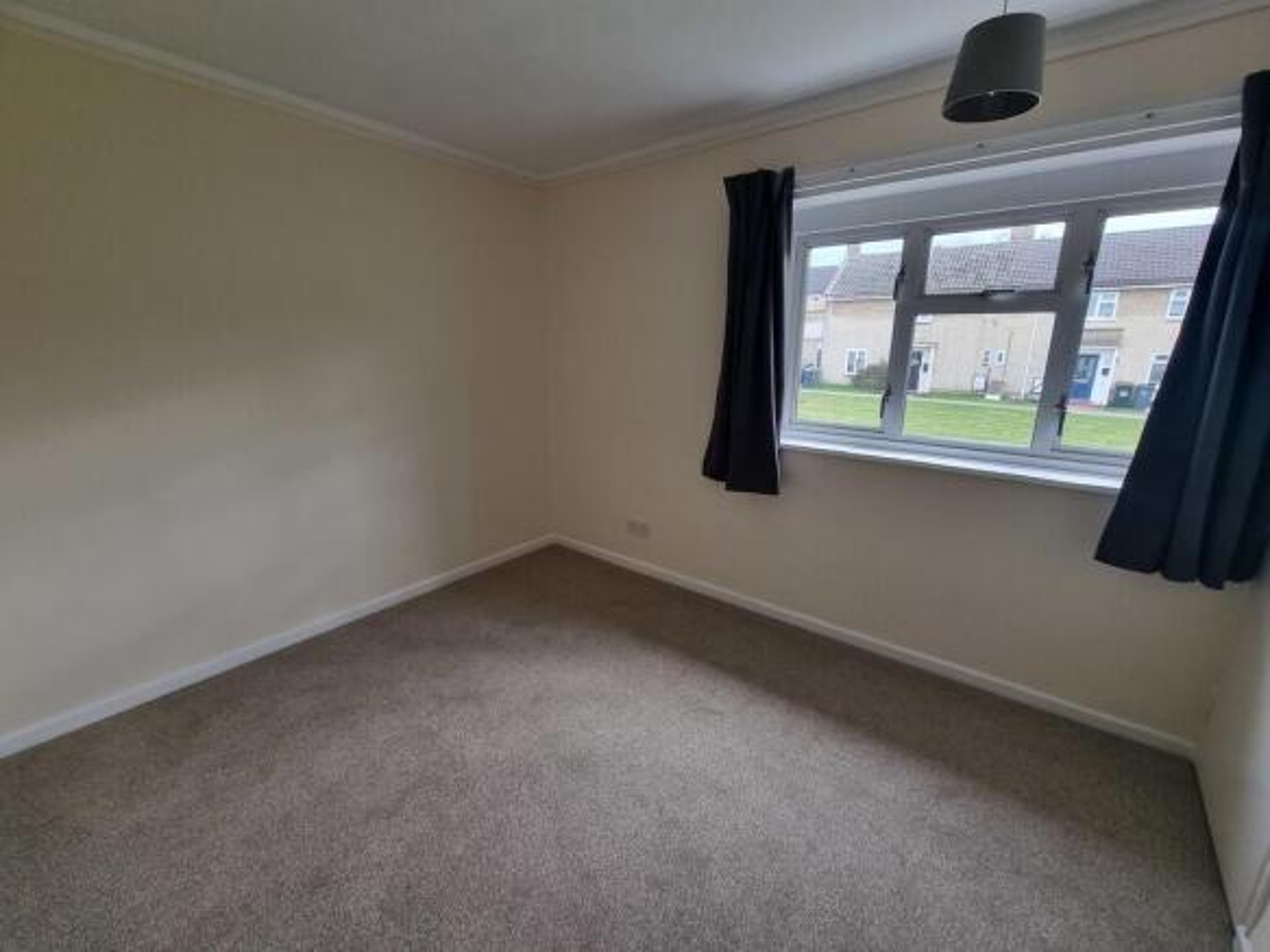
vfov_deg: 89.9
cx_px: 635
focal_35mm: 13
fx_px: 477
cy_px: 476
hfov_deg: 106.2
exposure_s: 1/100
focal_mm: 2.2
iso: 80
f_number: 2.2
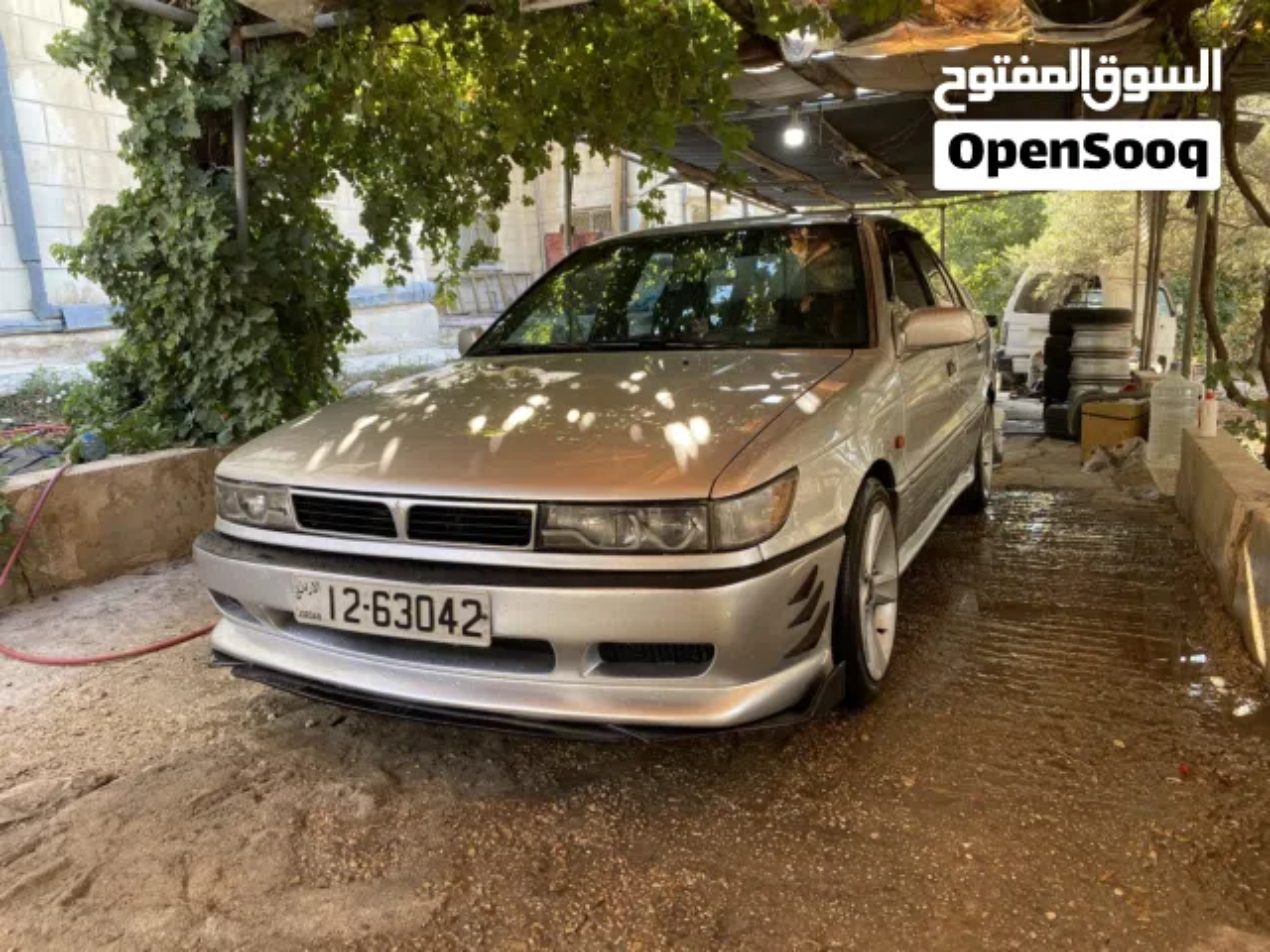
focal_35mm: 26
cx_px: 635
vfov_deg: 53.1
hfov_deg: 67.3
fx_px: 954
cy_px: 476
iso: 40
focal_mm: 4.25
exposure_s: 1/121
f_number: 1.8
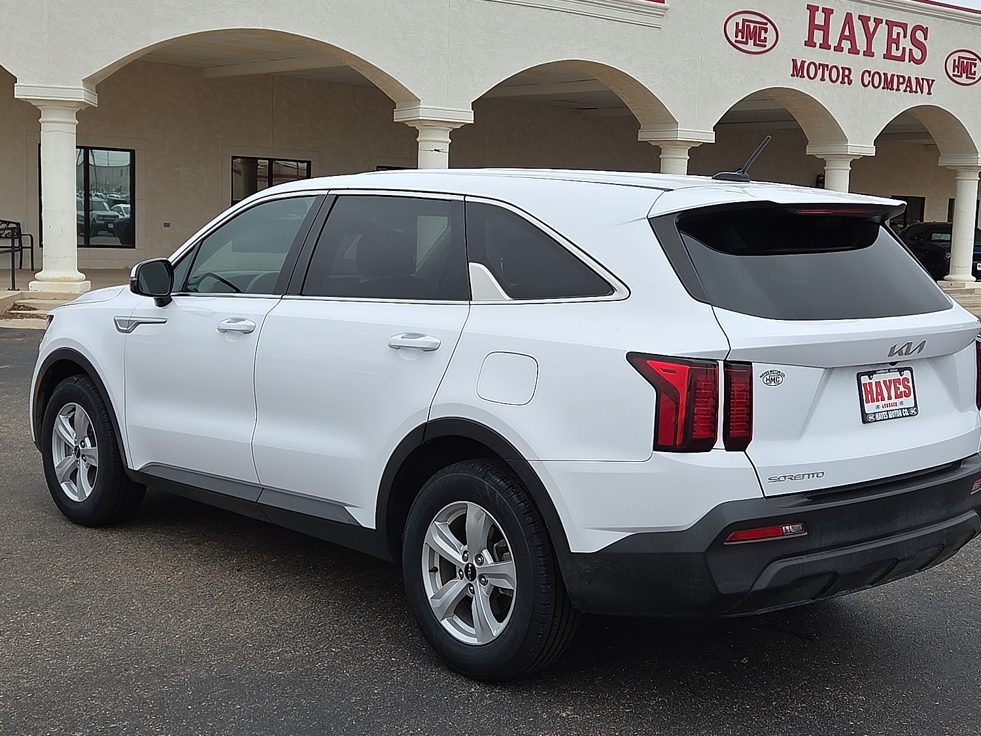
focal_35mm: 48
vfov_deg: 30.3
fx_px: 1360
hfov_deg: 39.6
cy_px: 368
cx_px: 518
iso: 76
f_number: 1.8
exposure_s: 1/625
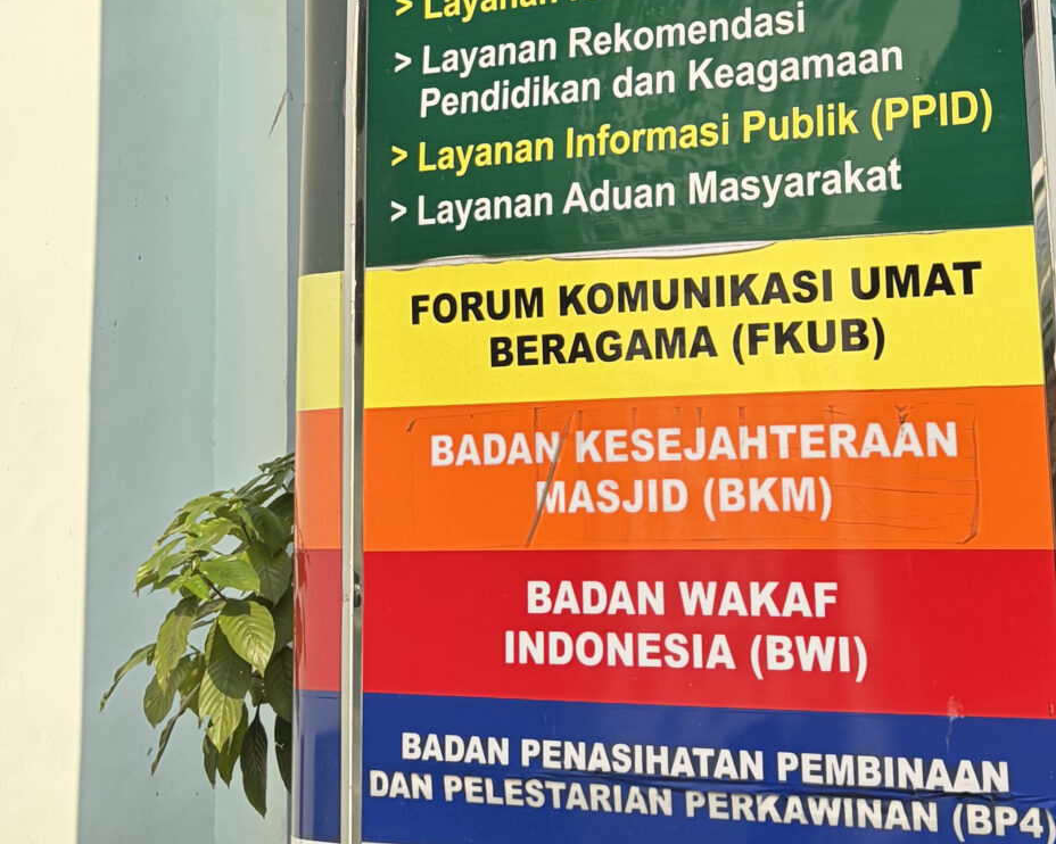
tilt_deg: +9.7
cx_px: 783
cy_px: -39
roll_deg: +3.4
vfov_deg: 21.0
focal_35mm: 70
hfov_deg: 26.8
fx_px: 2187
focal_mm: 5.96
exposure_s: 1/2141
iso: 50
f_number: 1.6
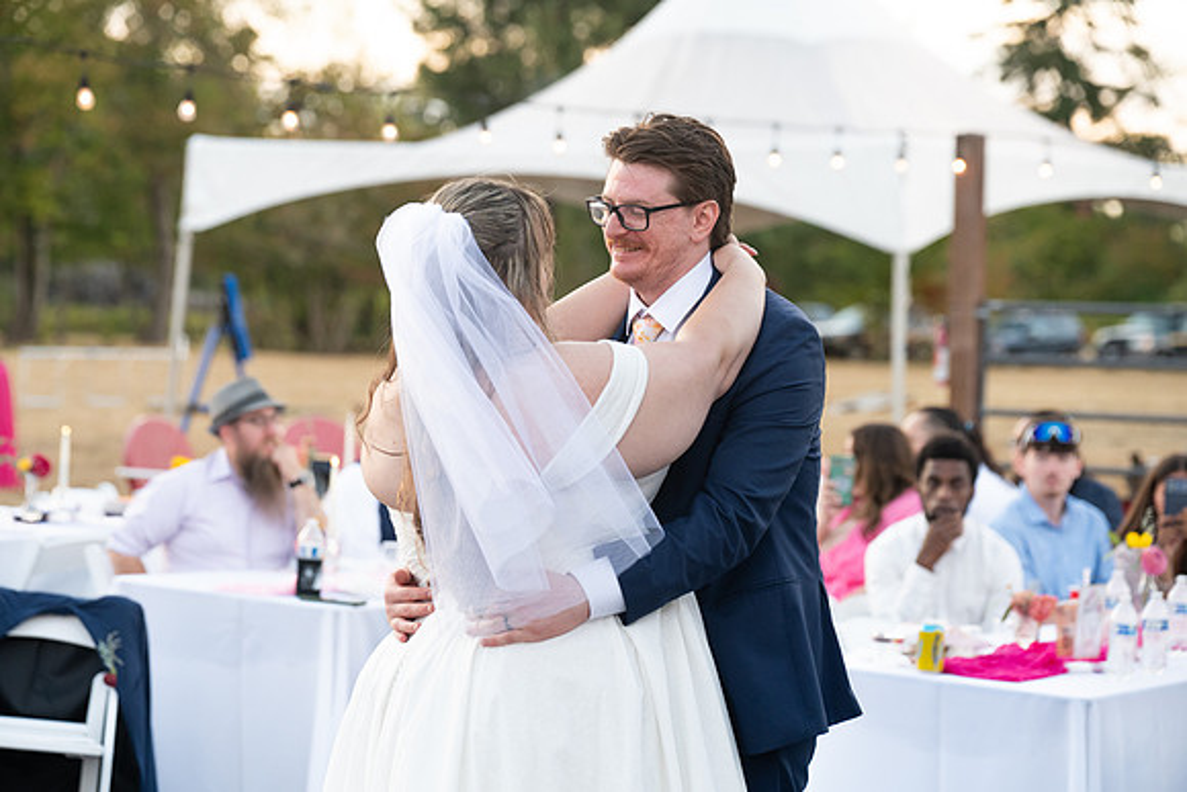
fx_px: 3529
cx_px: 594
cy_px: 396
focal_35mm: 107
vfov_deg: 12.8
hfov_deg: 19.1
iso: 1600
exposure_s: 1/500
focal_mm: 107
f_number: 4
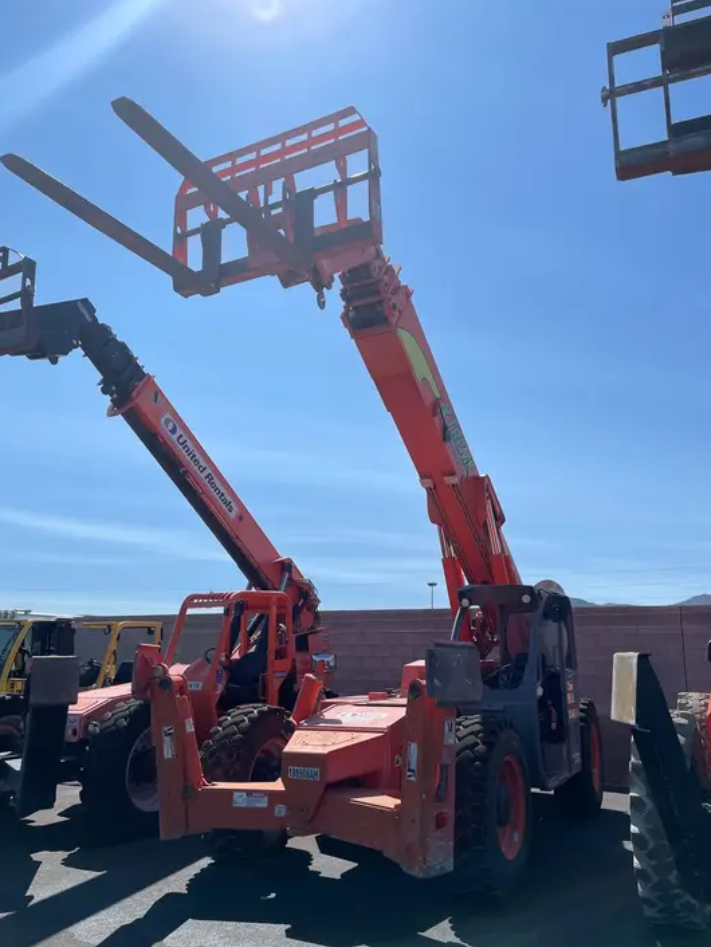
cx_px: 354
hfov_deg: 51.4
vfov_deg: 65.3
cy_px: 489
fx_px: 739
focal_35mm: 27
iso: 32
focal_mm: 4.2
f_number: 1.6
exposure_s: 1/6494
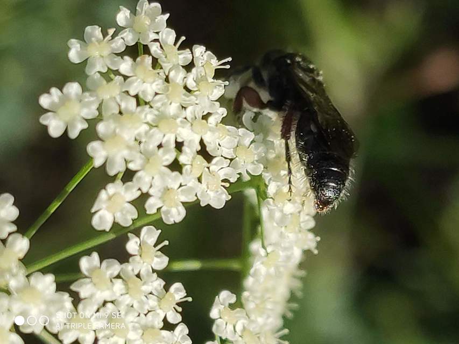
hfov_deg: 67.3
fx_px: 345
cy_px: 172
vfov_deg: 53.1
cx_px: 230
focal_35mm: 26
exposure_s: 1/1930
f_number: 1.75
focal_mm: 4.77
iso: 112
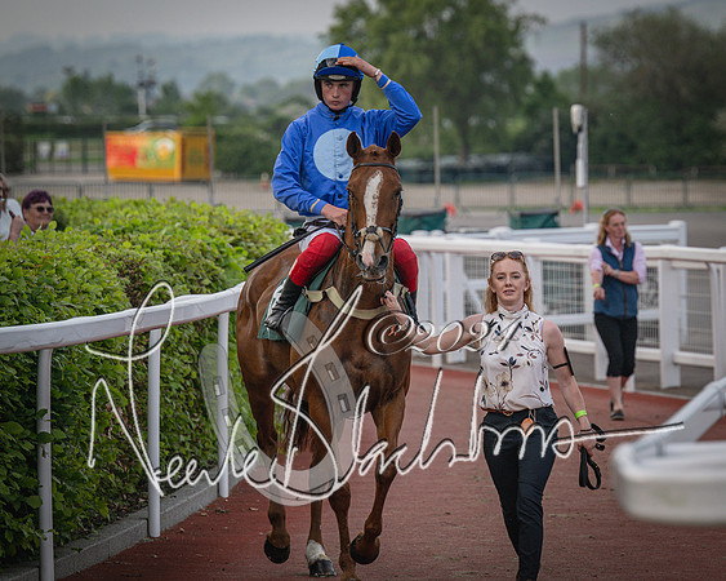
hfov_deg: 8.0
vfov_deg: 6.4
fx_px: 5200
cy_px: 215
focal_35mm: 242
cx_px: 541
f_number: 4
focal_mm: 165
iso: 400
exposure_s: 1/1250
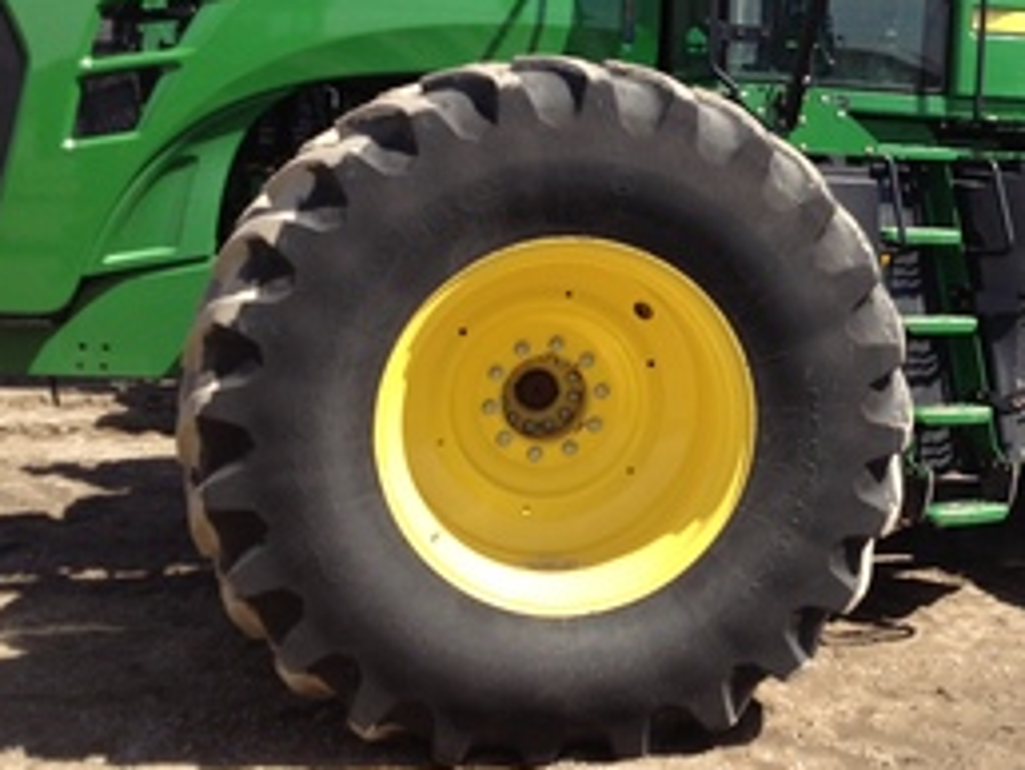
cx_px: 857
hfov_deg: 25.7
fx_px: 2192
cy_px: 255
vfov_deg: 19.8
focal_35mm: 74
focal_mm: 4.28
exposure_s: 1/1042
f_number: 2.4
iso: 50
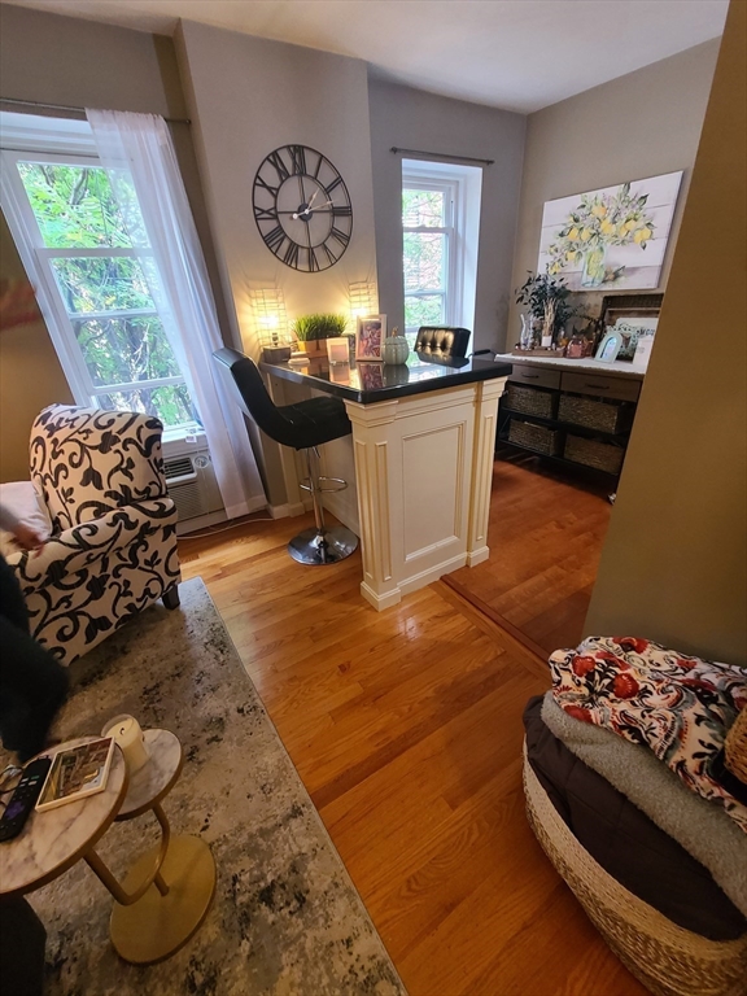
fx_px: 374
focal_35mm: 13
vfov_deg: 106.2
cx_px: 374
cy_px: 498
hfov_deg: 89.9
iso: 320
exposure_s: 1/40
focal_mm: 2.2
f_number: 2.2
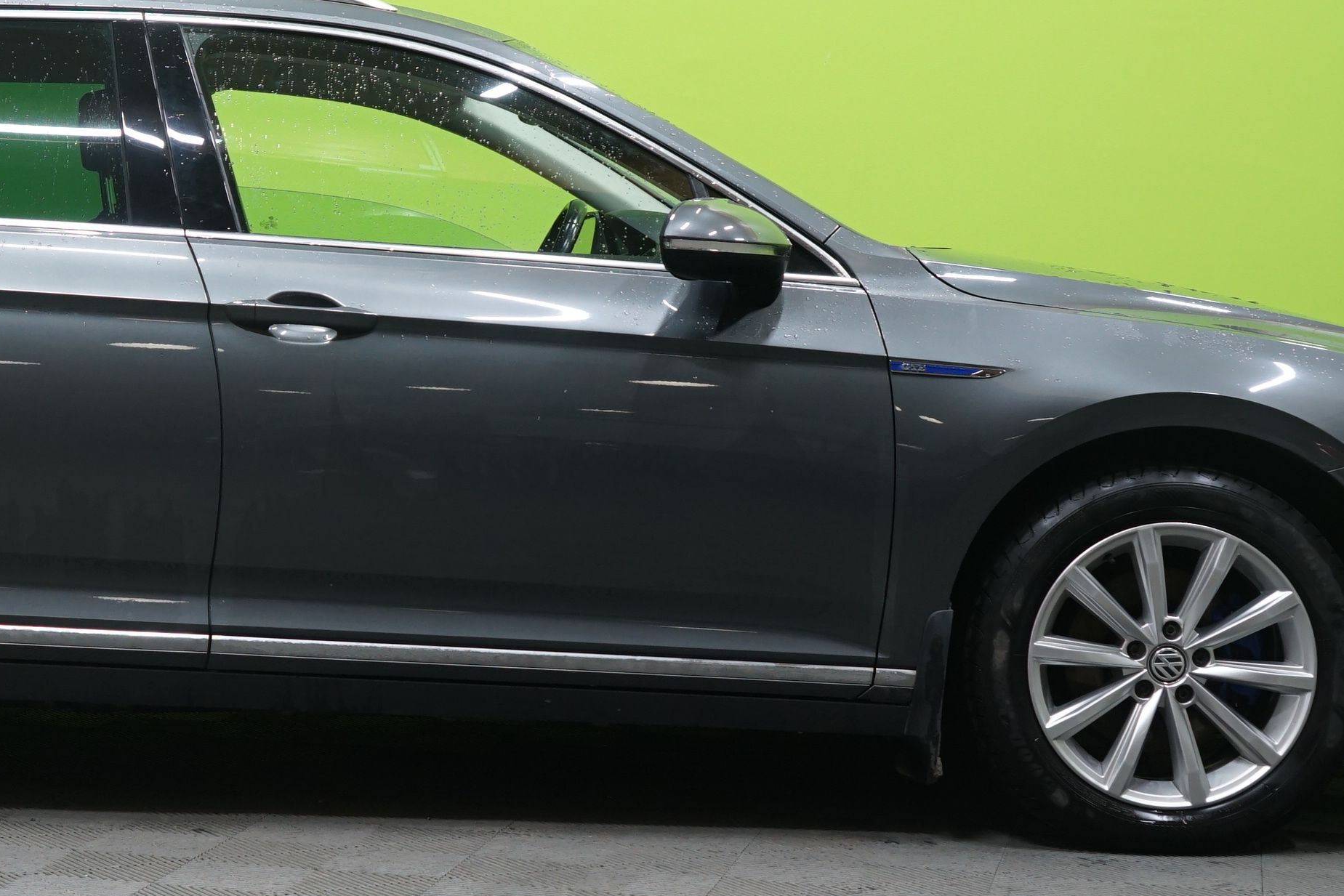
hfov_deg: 24.0
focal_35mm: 83
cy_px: 325
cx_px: 238
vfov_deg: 16.4
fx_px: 3099
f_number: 5
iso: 640
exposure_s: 1/20
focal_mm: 39
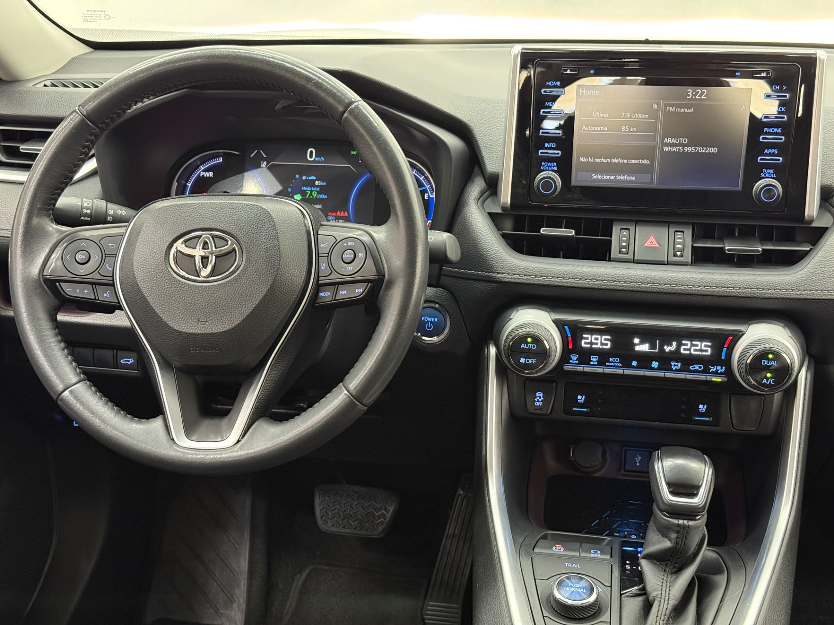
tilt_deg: -21.0
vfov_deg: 30.3
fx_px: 1156
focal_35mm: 48
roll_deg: +0.3
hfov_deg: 39.7
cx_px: 417
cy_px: 312
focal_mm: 6.76
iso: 500
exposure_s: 1/30
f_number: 1.78
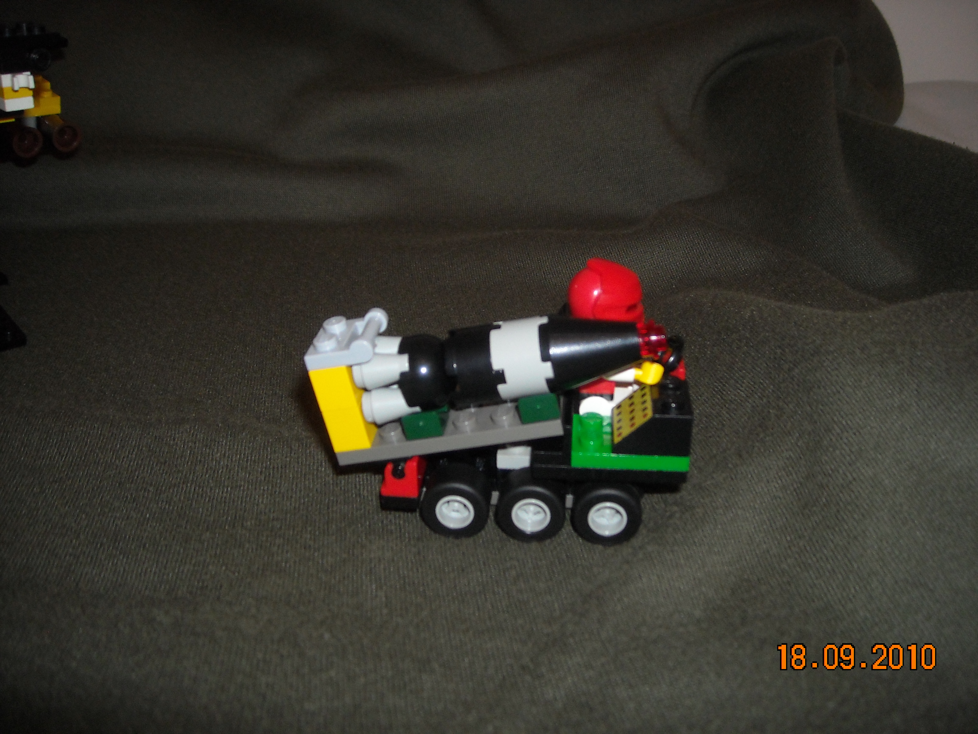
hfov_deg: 52.6
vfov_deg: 40.7
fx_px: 989
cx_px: 489
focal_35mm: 35
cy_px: 367
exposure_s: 1/60
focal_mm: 5.7
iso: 200
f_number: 5.6
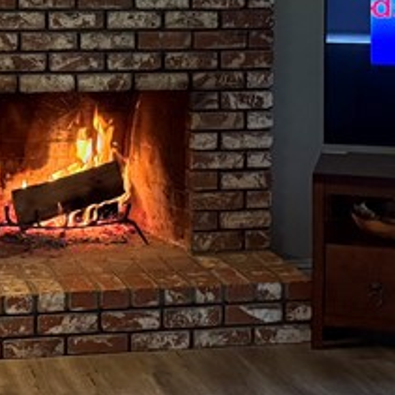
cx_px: 112
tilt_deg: -4.2
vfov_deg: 16.6
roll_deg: +0.0
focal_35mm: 103
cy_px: 13
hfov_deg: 16.8
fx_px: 1330
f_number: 1.78
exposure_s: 1/40
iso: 800
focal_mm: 6.76
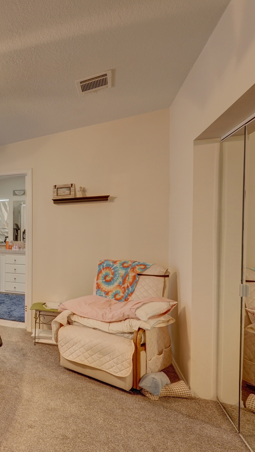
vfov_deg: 71.9
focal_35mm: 26
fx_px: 312
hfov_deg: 32.9
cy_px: 233
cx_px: -77
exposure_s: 1/5
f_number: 8
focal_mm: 16
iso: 400
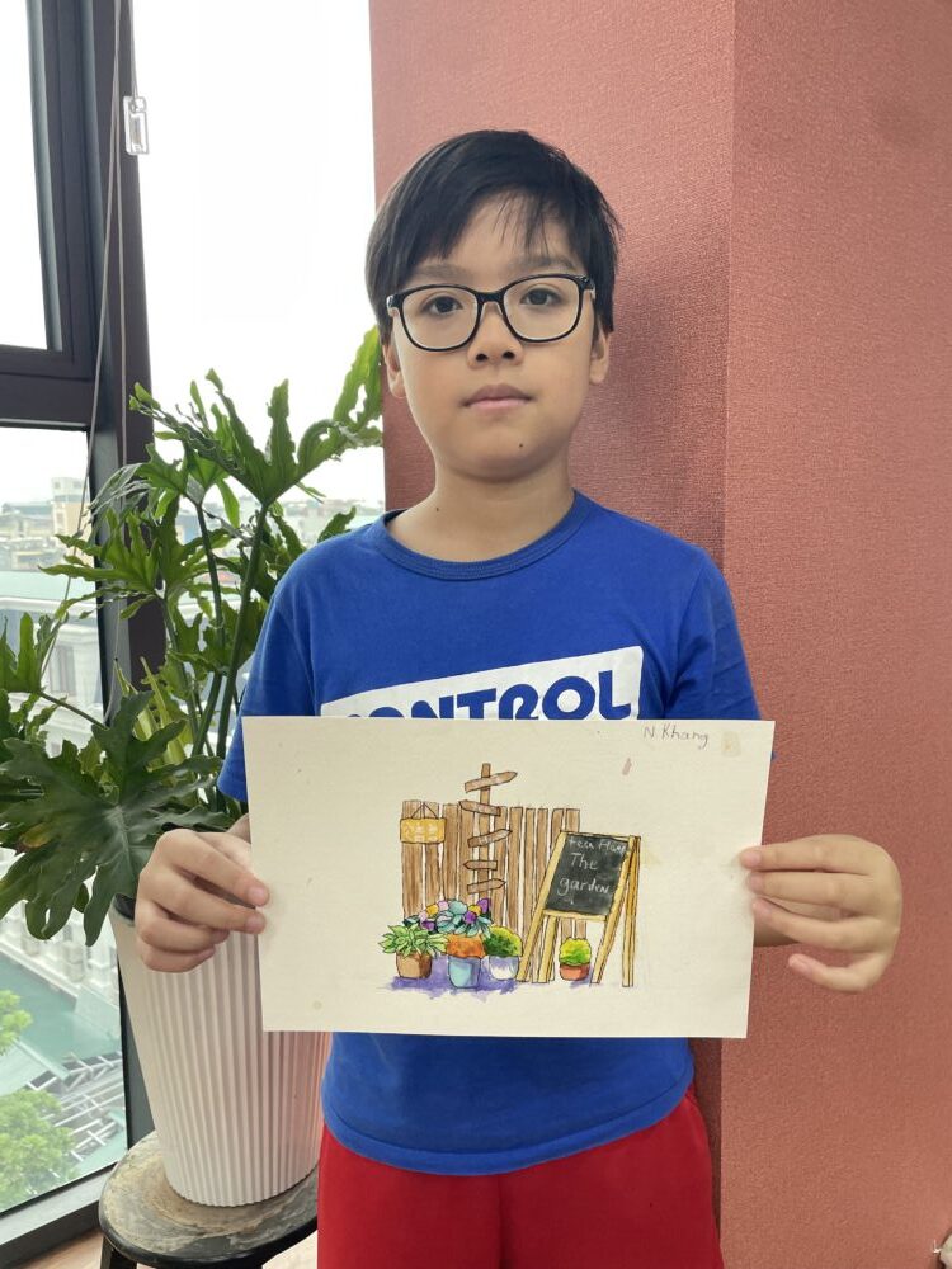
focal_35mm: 26
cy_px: 634
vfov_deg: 67.3
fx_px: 953
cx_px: 476
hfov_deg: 53.1
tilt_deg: -5.3
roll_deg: +2.5
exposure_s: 1/121
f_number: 1.6
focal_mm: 4.2
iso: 100
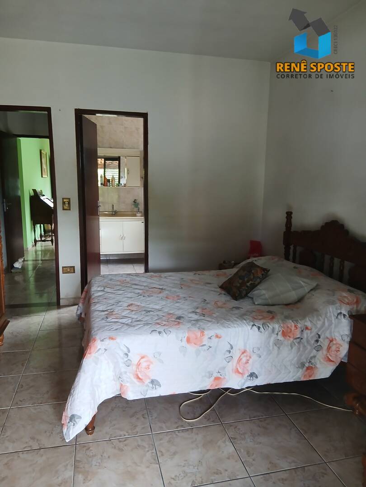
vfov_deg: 67.3
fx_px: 367
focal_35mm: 26
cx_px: 183
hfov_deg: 53.1
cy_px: 244
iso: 250
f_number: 1.8
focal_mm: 3.98
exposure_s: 1/30
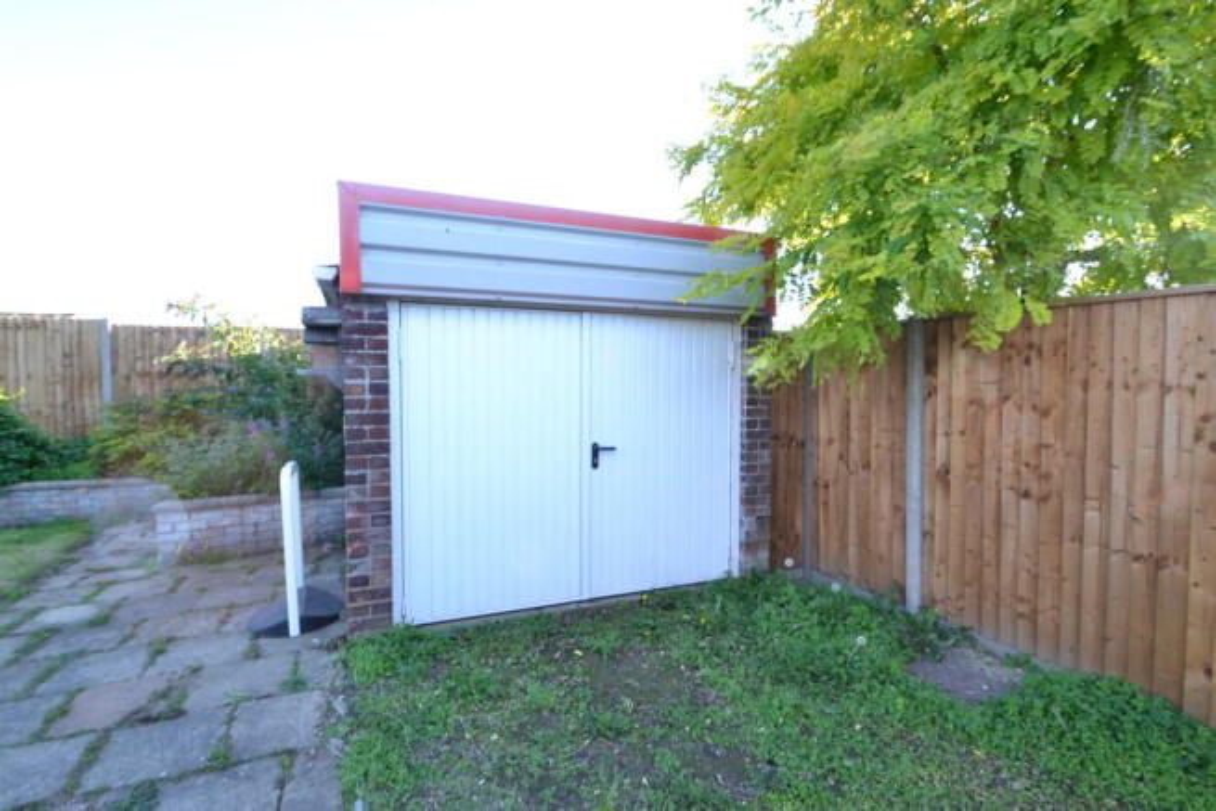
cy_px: 406
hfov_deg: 95.0
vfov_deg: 72.1
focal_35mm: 16
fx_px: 557
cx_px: 608
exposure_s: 1/30
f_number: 13
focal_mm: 11
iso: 400
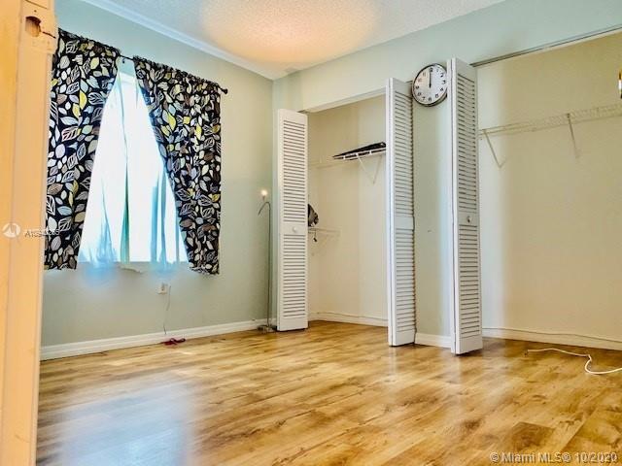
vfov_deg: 53.1
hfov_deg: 67.3
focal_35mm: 26
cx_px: 311
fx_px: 467
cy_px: 233
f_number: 1.8
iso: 320
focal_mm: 4.25
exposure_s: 1/60
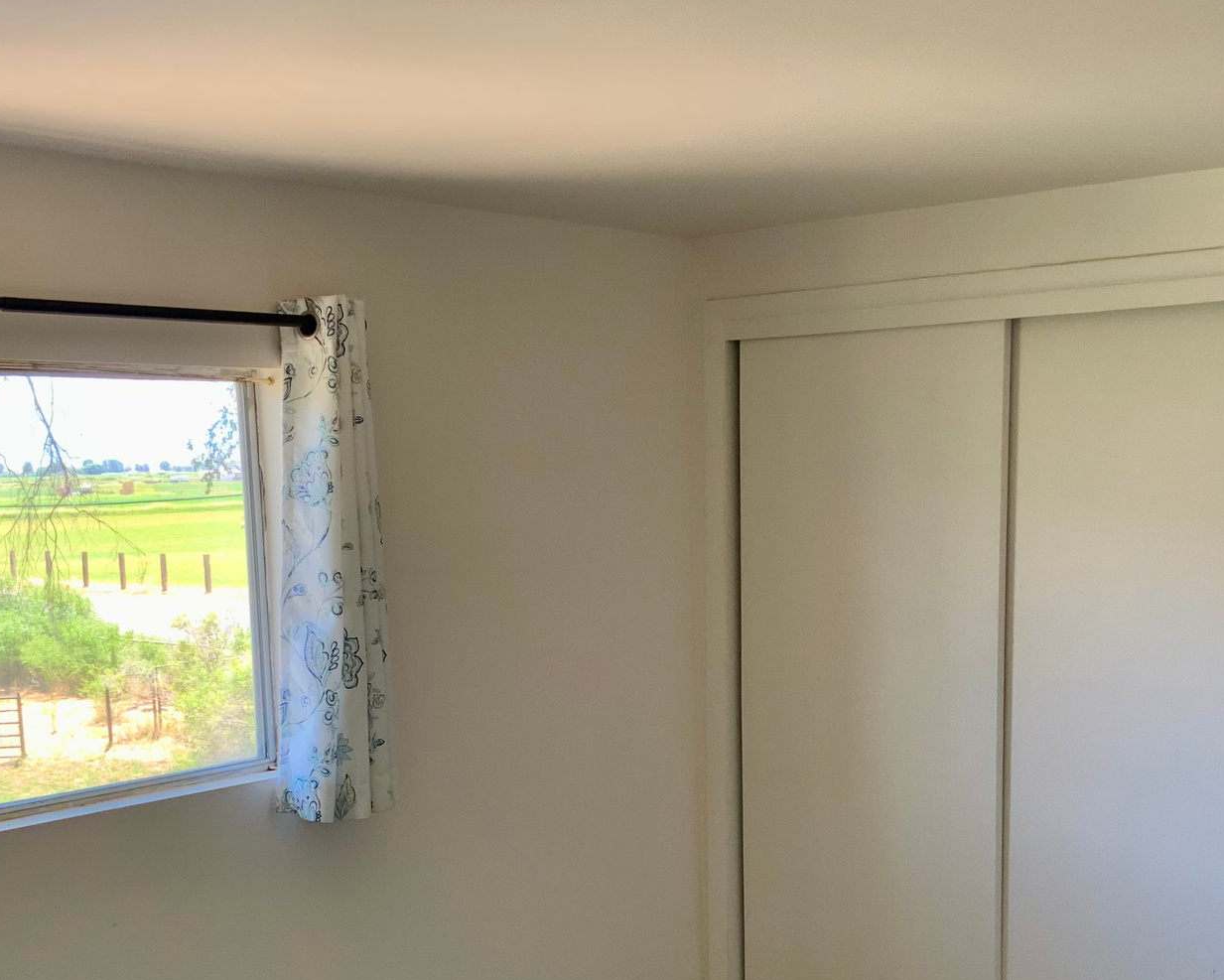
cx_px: 546
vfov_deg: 31.7
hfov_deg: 39.5
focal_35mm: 47
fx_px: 1703
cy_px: 691
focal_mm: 3
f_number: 1.8
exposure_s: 1/120
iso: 64
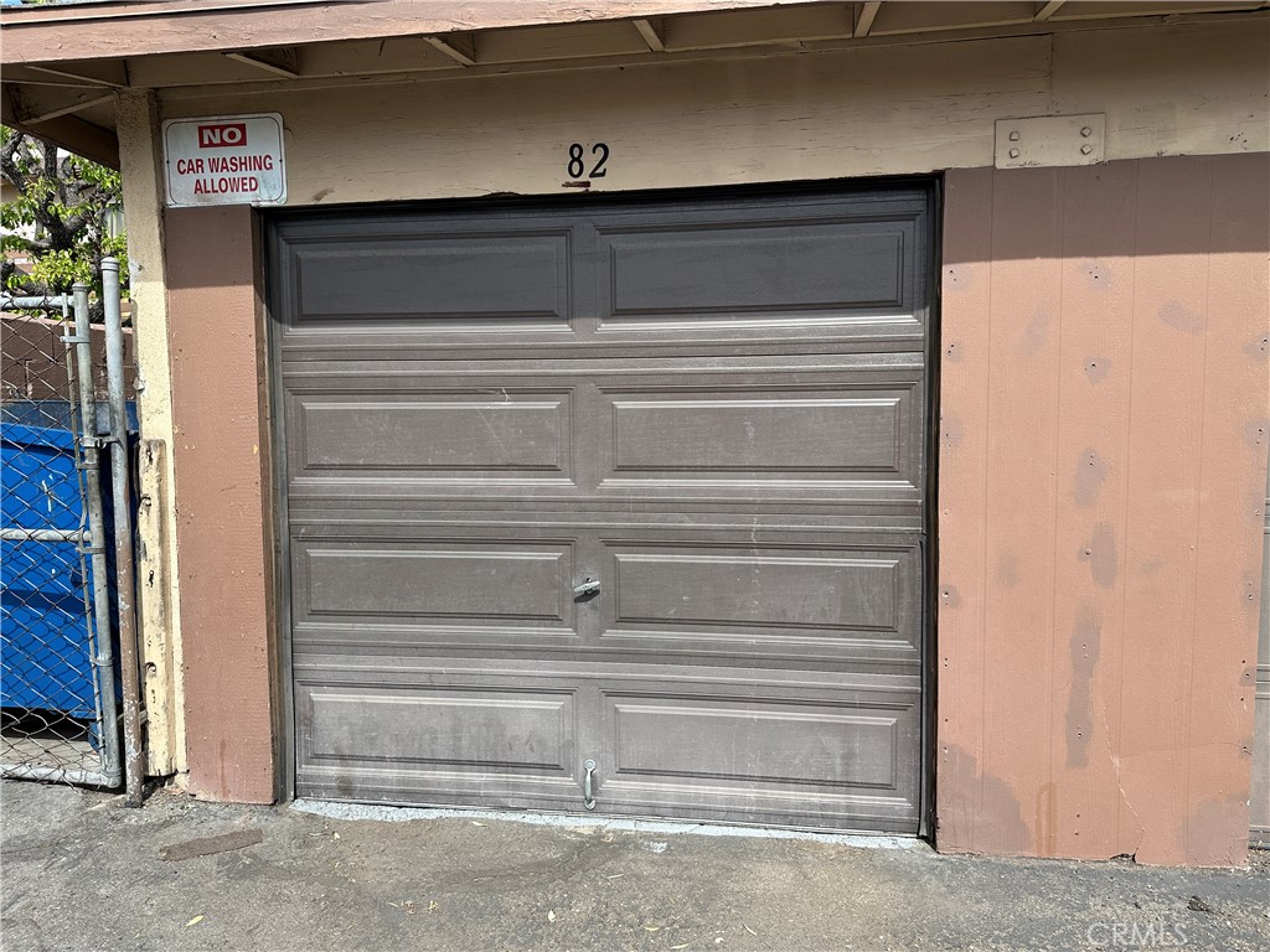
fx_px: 881
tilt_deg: -4.3
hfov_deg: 71.6
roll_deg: +0.3
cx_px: 635
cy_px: 476
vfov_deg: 56.8
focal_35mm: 24
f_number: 1.78
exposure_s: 1/2410
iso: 80
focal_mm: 6.86
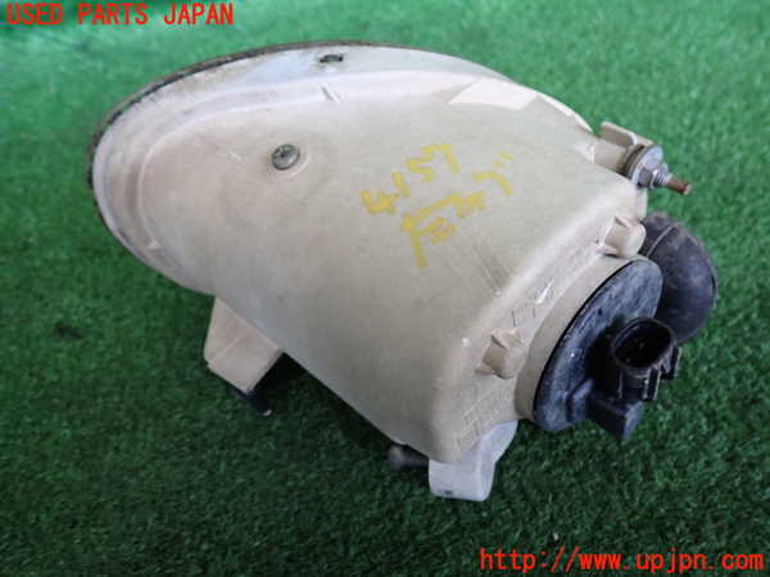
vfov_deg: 46.8
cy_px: 288
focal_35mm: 30
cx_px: 385
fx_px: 667
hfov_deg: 60.0
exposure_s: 1/60
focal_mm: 5.4
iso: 200
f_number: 2.3
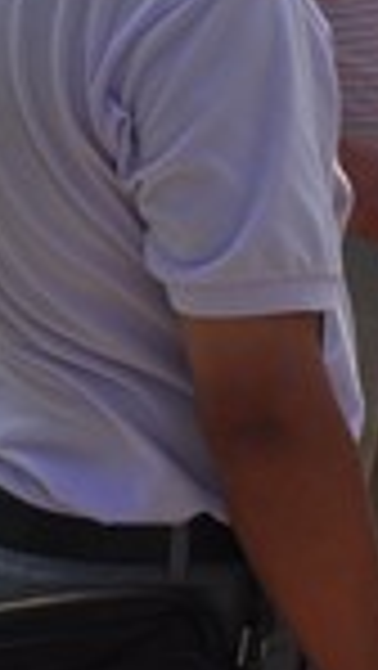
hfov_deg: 10.2
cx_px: 742
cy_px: -40
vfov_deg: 18.7
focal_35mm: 111
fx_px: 1970
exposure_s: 1/400
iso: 200
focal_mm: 21
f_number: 10
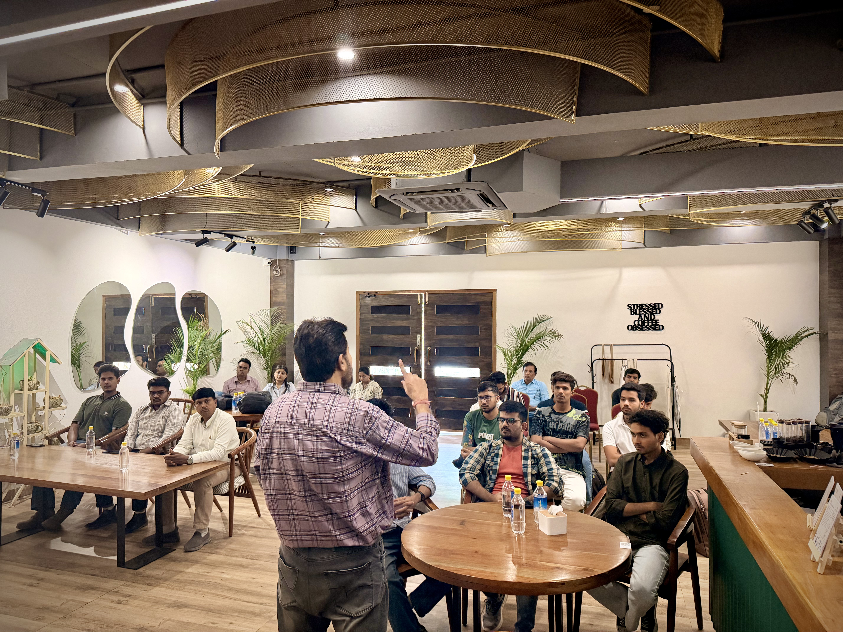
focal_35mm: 24
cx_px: 422
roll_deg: +0.5
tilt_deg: +0.7
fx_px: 584
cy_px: 316
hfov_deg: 71.6
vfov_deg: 56.8
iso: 400
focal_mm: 6.76
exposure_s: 1/100
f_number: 1.78
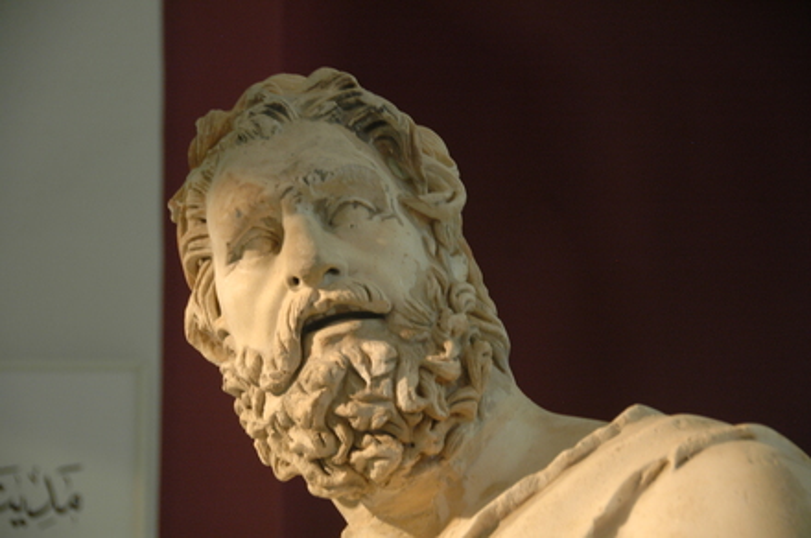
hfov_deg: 15.2
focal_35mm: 135
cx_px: 406
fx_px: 3037
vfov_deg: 10.1
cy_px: 269
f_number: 5.3
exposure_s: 1/6
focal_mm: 90
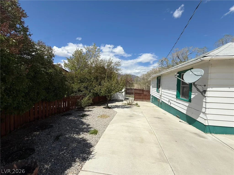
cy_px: 88
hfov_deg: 102.1
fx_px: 95
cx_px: 117
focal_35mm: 14
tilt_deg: -2.1
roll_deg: -1.4
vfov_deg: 85.7
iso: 50
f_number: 2.2
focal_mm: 2.22
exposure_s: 1/4425
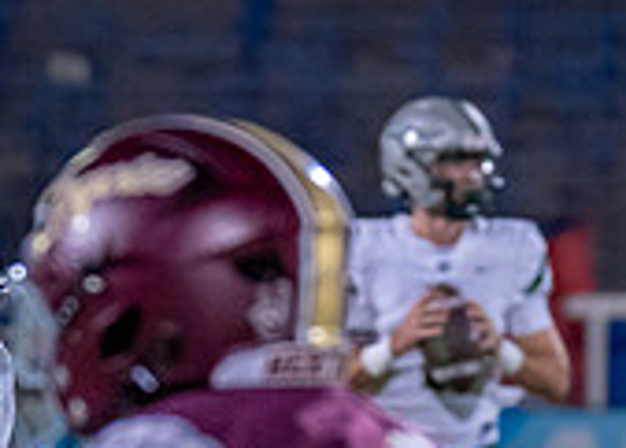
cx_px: -45
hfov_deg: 3.0
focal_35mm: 675
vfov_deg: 2.1
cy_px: 565
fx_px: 12010
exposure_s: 1/1250
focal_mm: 109
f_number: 2.8
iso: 1600
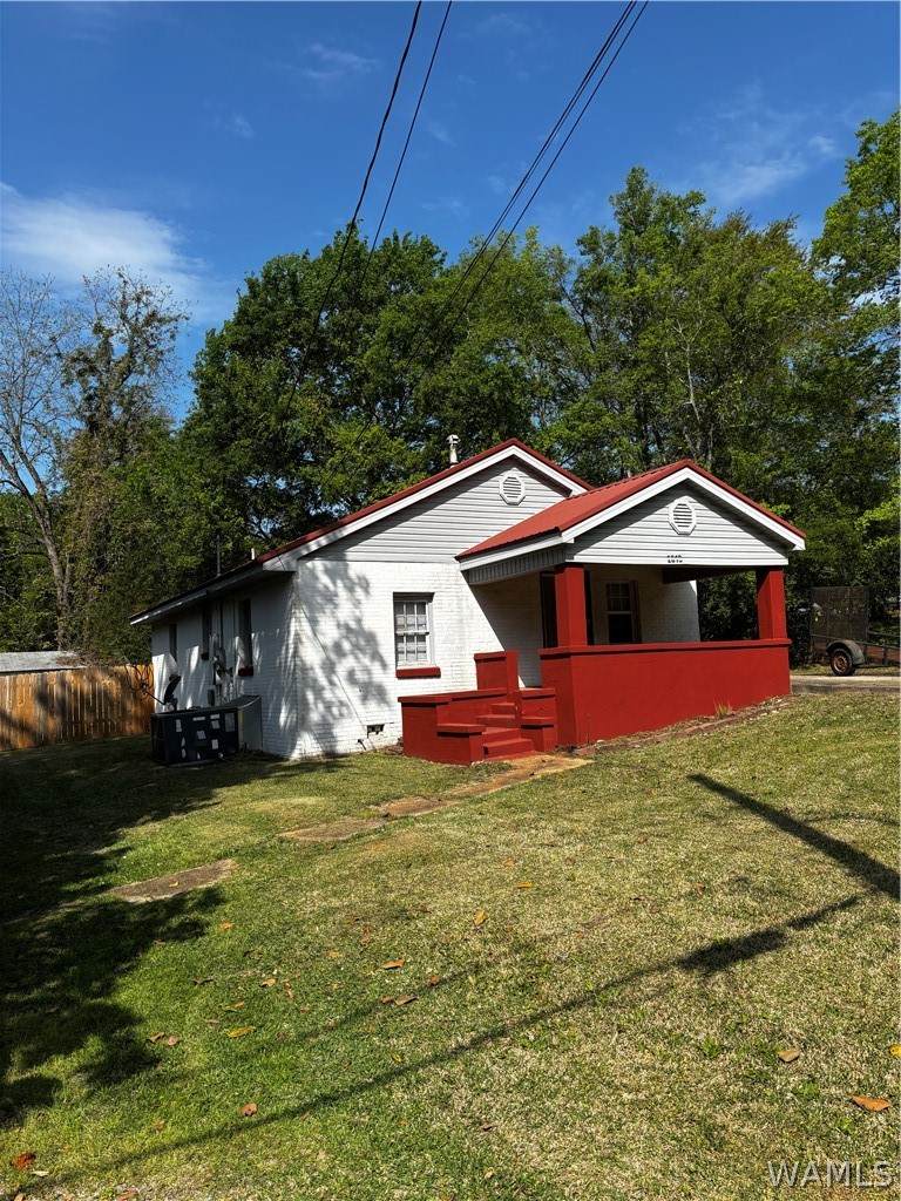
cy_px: 600
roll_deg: +1.8
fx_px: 902
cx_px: 450
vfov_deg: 67.3
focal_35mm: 26
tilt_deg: +3.7
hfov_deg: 53.1
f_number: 1.6
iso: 50
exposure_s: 1/3534
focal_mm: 5.96
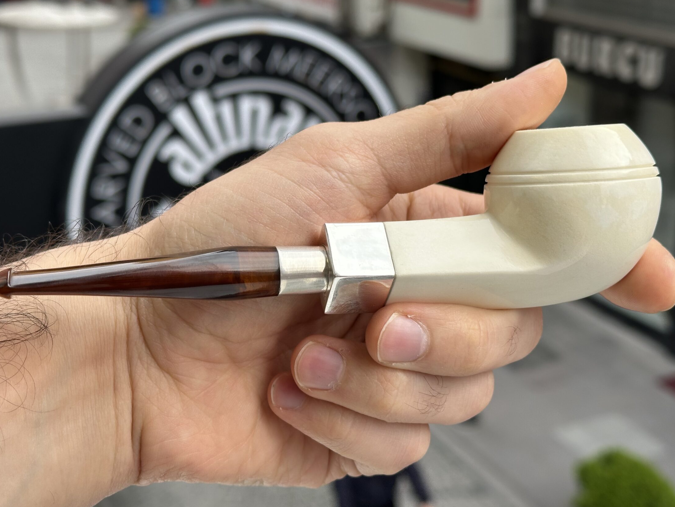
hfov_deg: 34.3
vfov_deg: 26.1
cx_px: 341
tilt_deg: -19.2
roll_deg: +0.2
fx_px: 1092
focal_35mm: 56
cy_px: 227
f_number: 1.78
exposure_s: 1/594
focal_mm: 6.86
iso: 64
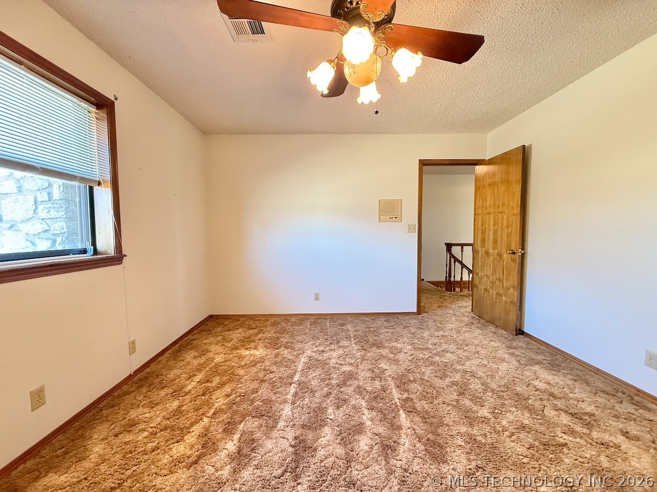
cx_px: 328
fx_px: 266
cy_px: 246
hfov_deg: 102.1
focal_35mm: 14
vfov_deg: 85.7
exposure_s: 1/60
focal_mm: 2.22
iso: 640
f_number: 2.2
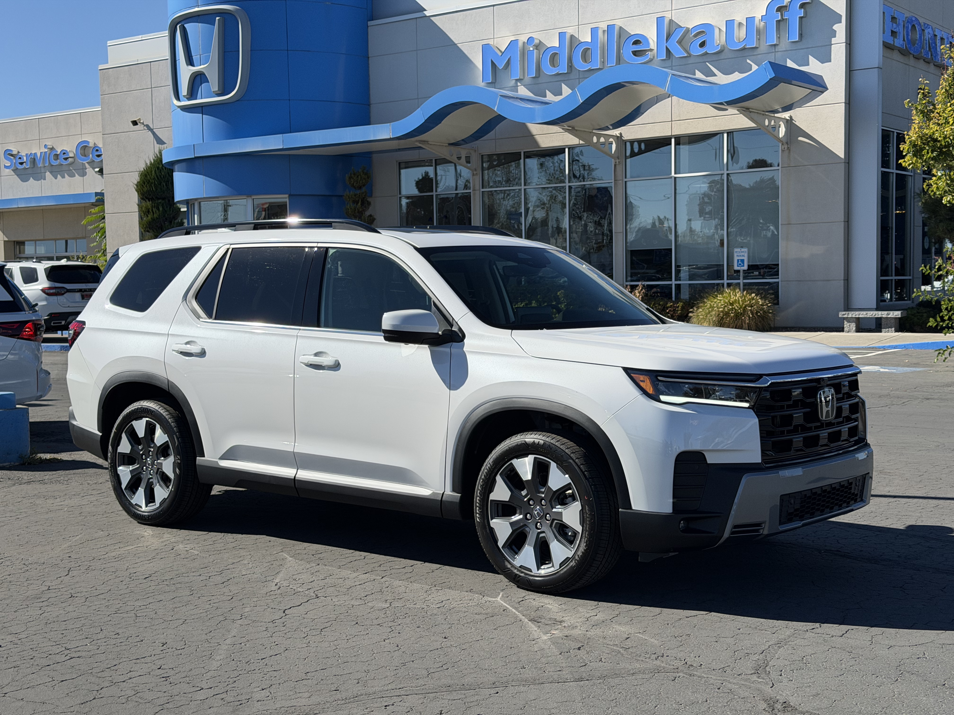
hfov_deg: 39.7
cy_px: 358
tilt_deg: -3.4
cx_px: 477
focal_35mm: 48
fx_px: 1323
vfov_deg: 30.3
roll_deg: +1.5
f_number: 1.78
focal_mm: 6.76
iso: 80
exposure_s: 1/6024
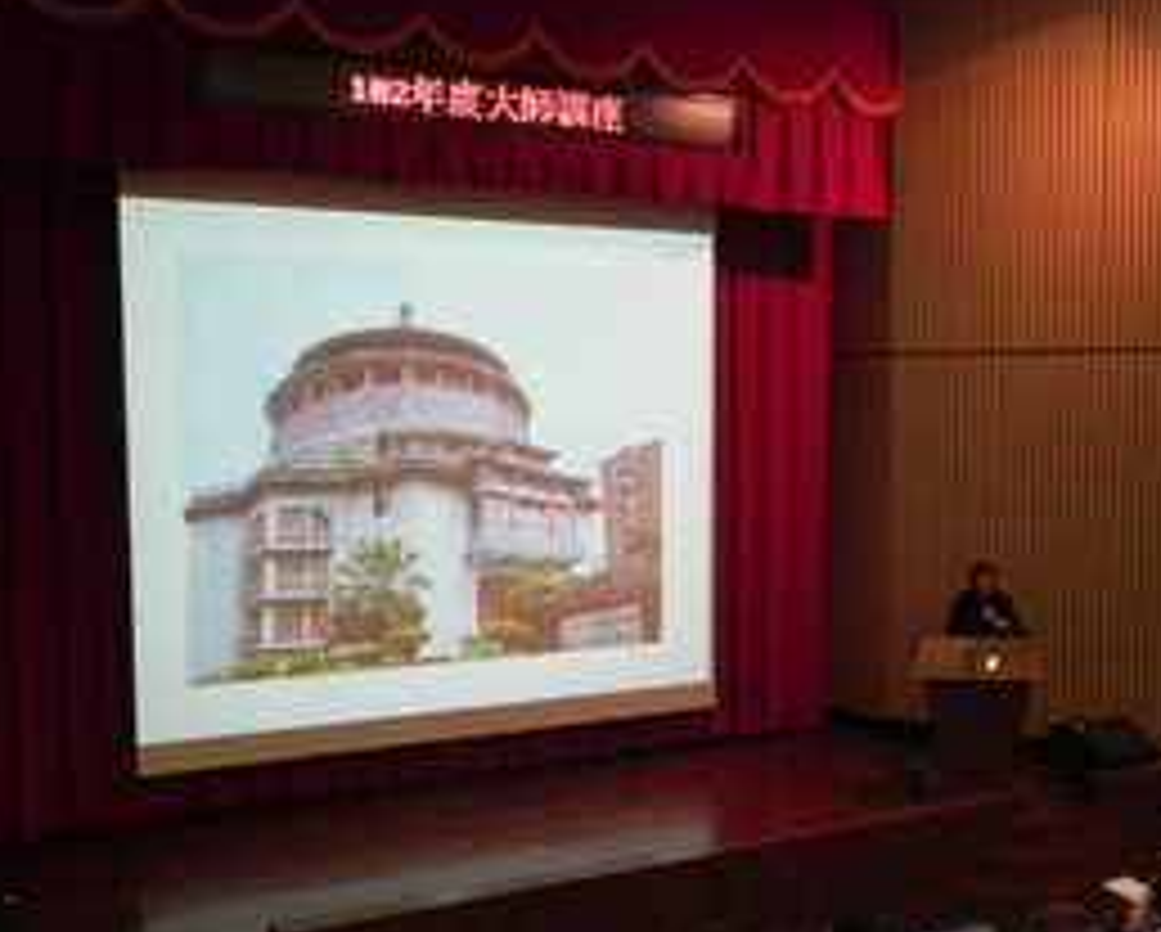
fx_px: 1686
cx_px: 612
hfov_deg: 38.0
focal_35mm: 49
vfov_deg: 30.8
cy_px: 534
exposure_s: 1/29.2
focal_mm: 6.6
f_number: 3.2
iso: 400
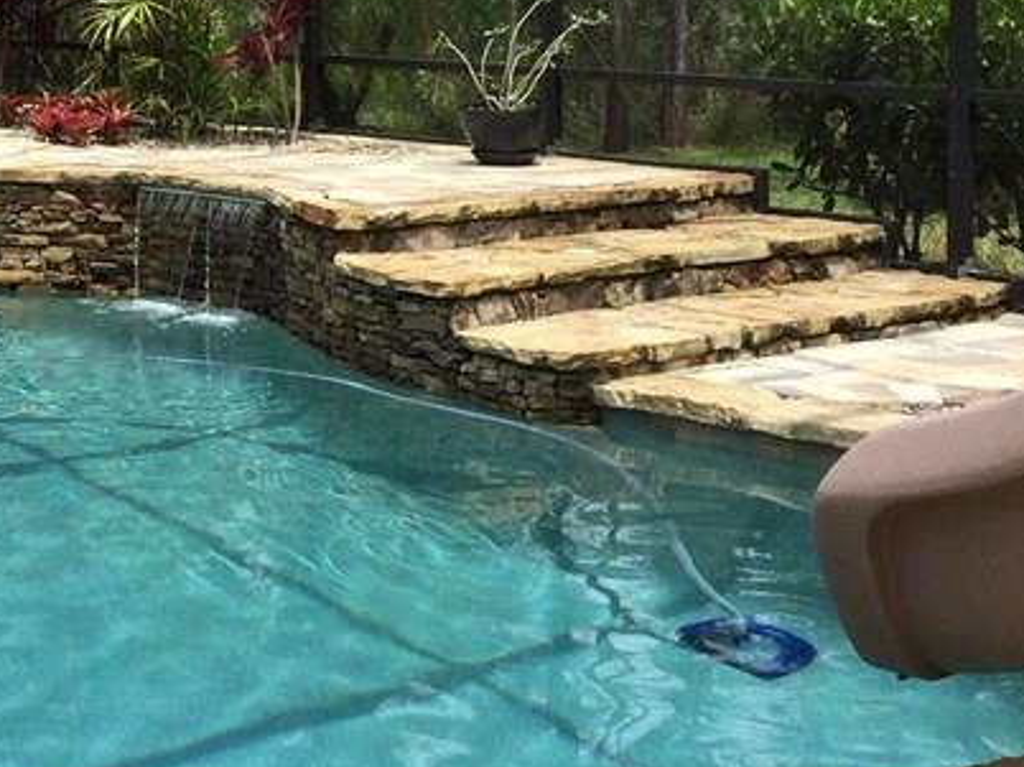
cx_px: 104
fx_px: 2336
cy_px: 23
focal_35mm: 79
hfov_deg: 24.1
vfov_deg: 18.2
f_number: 2.4
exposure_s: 1/684
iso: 25
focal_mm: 3.3
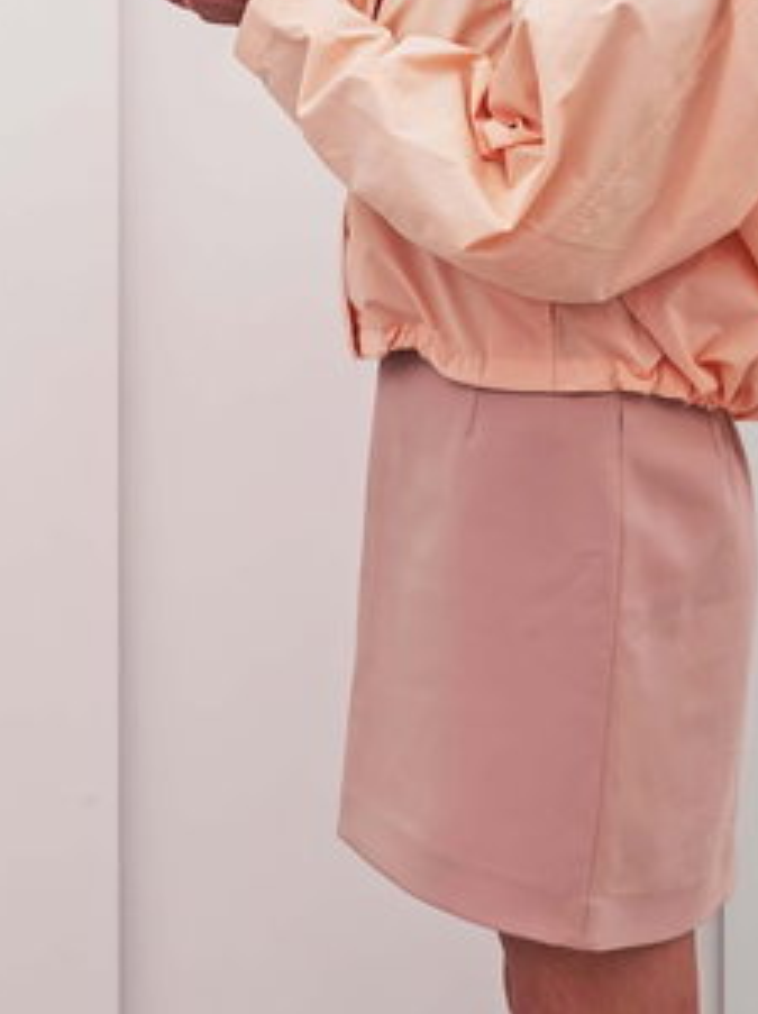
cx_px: -303
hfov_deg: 12.4
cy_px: -270
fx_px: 3365
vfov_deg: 16.3
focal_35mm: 115
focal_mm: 30
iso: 200
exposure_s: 1/10
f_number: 14
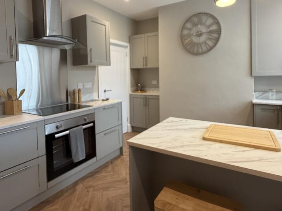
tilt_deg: -1.9
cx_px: 164
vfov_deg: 65.1
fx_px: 163
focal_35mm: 20
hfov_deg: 81.1
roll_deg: +1.4
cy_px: 80
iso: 320
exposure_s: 1/121
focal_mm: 2.22
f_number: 2.2
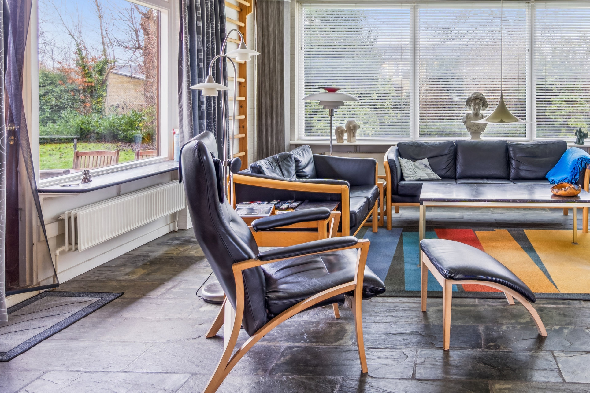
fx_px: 459
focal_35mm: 28
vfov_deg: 44.8
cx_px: 445
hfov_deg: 61.7
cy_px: 97
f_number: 8
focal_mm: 12
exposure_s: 13
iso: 200
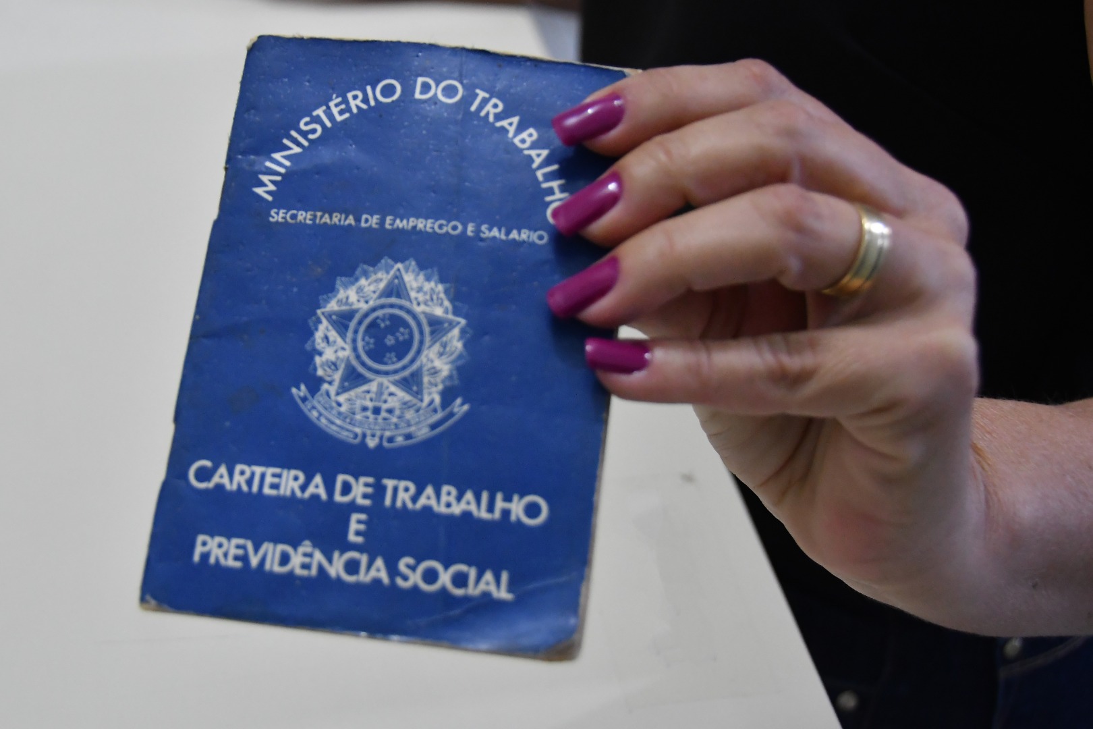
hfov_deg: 45.0
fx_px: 1321
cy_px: 364
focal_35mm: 44
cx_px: 546
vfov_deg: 30.8
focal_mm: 29
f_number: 4
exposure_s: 1/125
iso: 2200
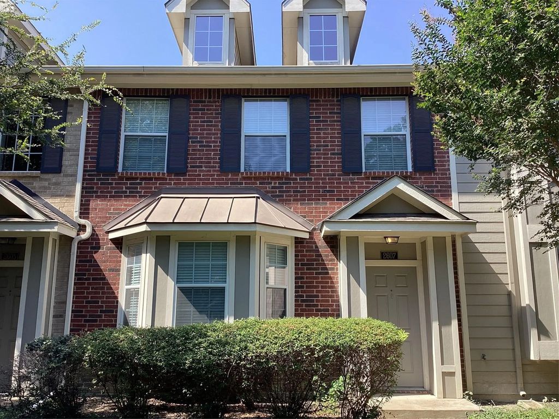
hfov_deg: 58.4
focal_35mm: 31
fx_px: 501
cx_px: 280
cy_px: 210
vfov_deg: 45.4
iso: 25
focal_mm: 3.3
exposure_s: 1/310
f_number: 2.4
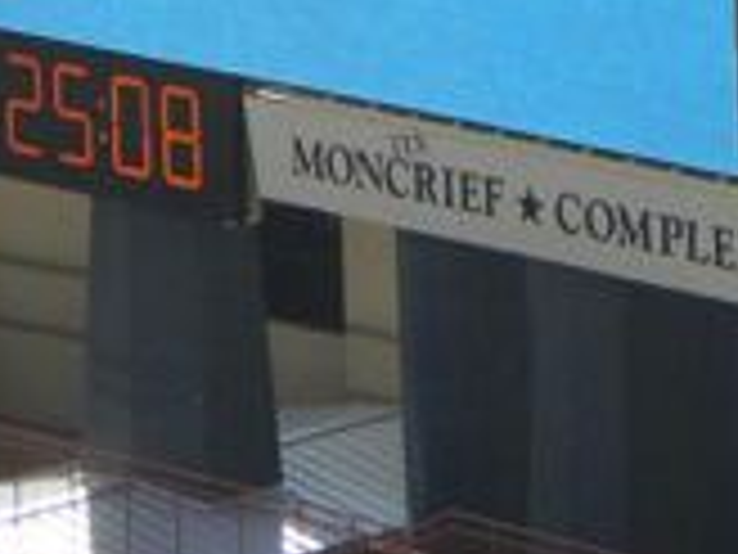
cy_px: -383
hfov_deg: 4.8
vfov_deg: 3.6
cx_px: 238
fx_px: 8741
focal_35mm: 410
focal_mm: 18.9
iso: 152
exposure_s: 1/500
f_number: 5.9
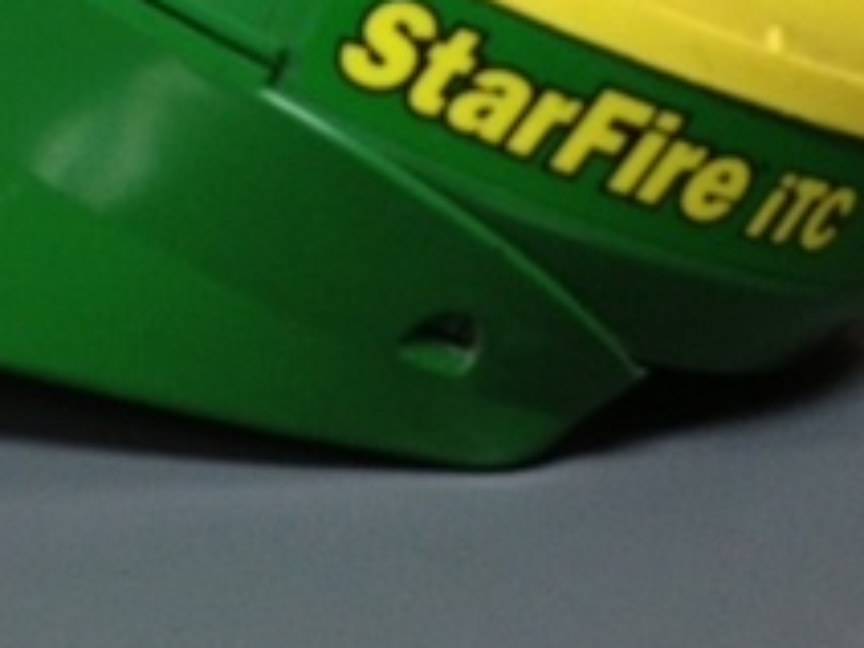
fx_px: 2246
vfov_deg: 15.9
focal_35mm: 90
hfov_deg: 21.7
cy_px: -94
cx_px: 285
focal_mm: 4.28
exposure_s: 1/20
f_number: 2.4
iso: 250
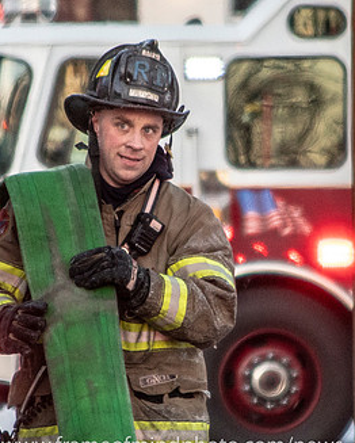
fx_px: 12491
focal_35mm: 952
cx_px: 196
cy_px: 306
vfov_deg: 2.0
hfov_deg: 1.6
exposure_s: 1/400
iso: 800
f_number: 5.6
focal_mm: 200
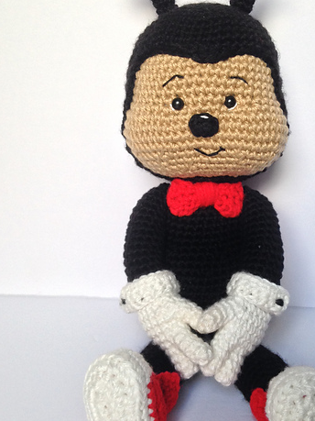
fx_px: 558
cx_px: 201
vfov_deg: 41.2
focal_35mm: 46
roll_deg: -3.9
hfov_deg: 31.3
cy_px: 196
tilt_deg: -26.1
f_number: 2.4
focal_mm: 4.12
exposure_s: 1/100
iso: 80
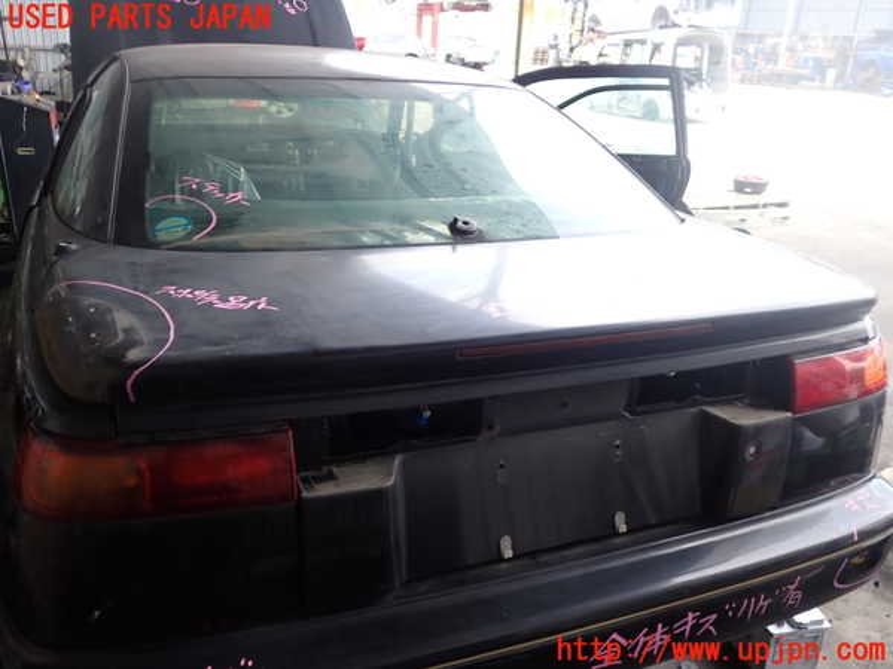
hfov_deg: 60.0
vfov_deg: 46.8
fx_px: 774
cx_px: 446
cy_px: 334
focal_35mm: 30
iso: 100
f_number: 2.3
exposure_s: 1/160
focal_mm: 5.4
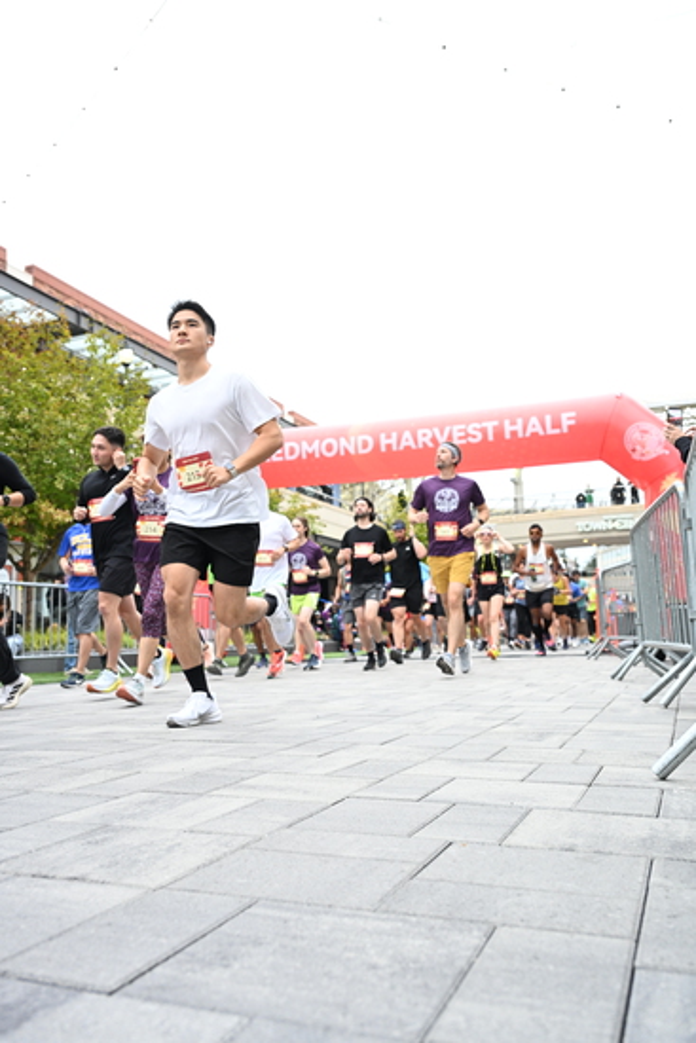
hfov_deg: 45.7
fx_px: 826
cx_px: 348
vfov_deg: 64.5
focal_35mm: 28
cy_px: 522
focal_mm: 28.5
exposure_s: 1/640
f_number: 4
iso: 2000
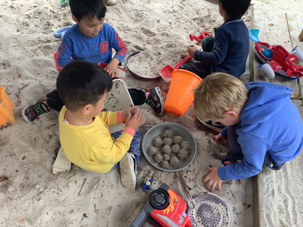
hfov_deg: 58.4
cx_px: 152
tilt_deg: -51.2
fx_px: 271
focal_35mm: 31
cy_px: 114
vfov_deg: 45.4
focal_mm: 3.3
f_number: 2.4
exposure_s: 1/100
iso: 32
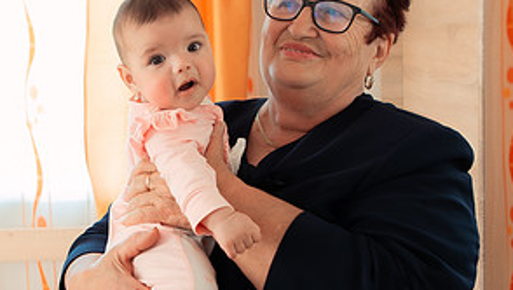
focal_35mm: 65
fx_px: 885
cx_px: 170
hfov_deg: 32.1
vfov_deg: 18.6
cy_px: 109
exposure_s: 1/125
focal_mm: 24
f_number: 3.5
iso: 800
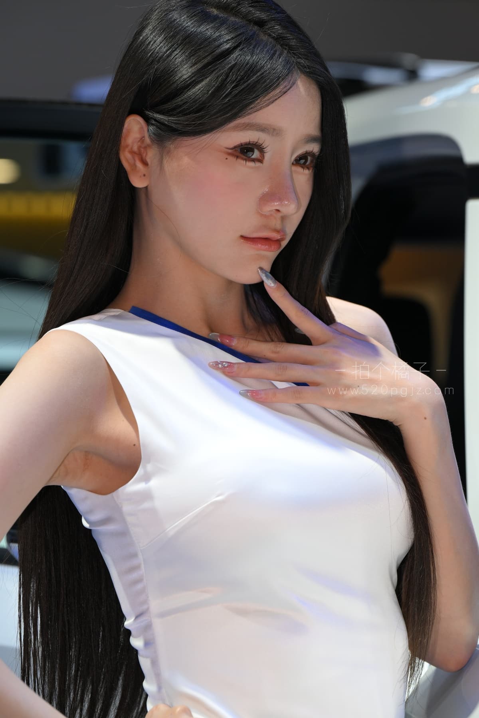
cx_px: 240
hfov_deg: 8.6
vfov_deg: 12.8
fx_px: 3193
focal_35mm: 160
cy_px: 359
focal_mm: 160
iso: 400
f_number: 6.3
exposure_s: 1/320
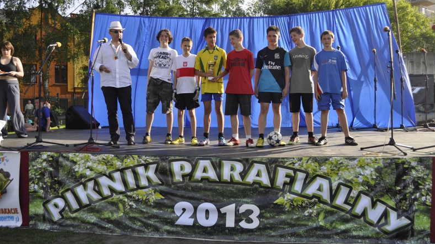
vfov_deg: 36.5
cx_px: 221
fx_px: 369
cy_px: 98
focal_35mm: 32
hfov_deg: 61.0
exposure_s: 1/1000
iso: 400
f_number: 4.8
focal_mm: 20
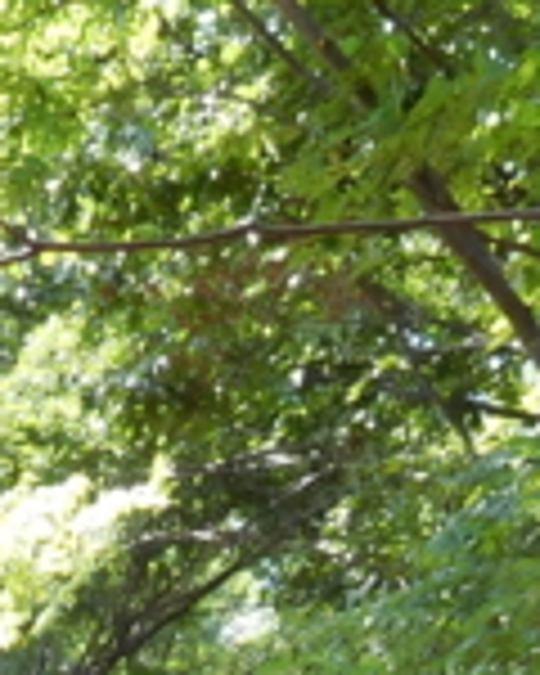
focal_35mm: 130
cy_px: 1058
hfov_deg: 11.8
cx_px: 81
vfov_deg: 13.8
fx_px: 2597
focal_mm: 4.5
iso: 125
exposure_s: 1/100
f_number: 3.4
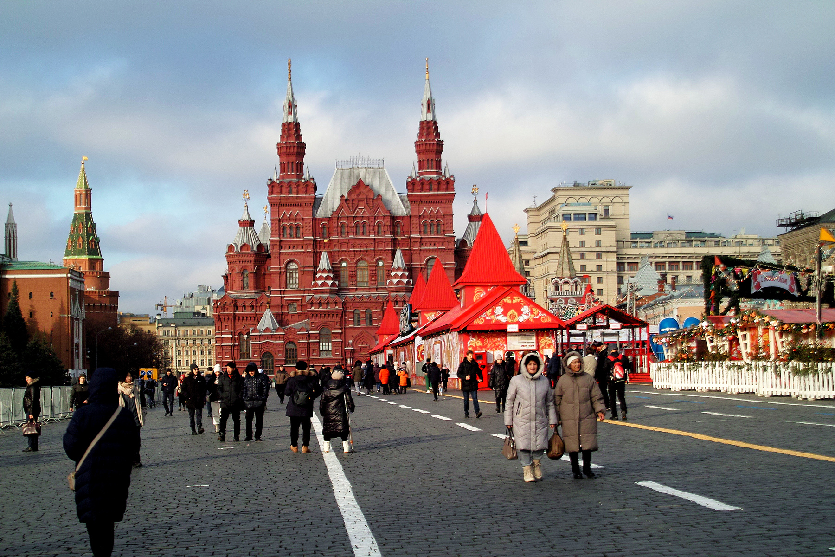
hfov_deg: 33.9
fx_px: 1368
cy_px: 278
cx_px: 418
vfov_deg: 23.0
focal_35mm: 59
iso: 100
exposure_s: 1/800
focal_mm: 35
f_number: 4
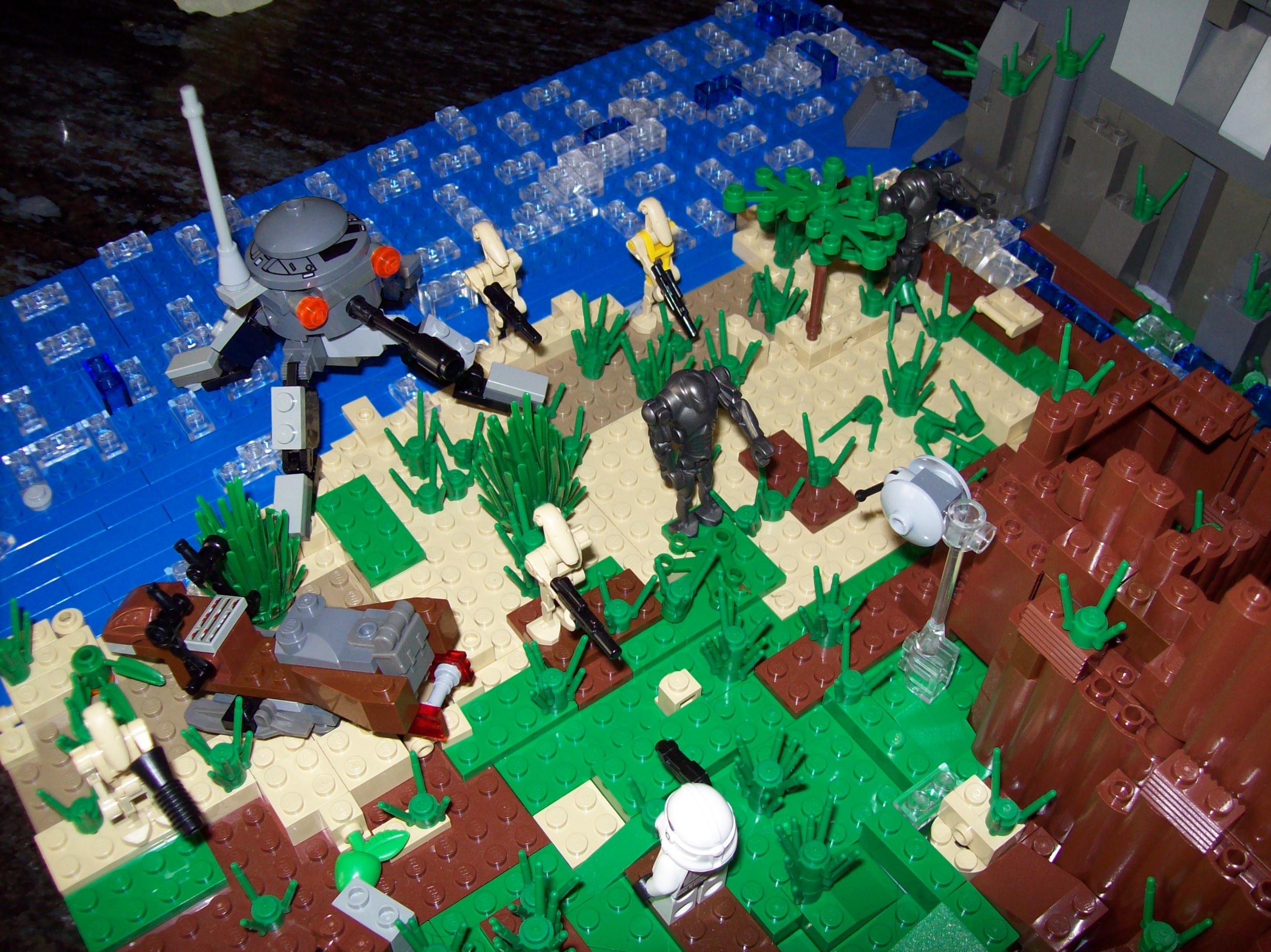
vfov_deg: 39.6
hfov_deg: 51.4
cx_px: 636
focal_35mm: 36
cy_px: 476
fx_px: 1321
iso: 80
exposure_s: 1/64
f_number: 2.7
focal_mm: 6
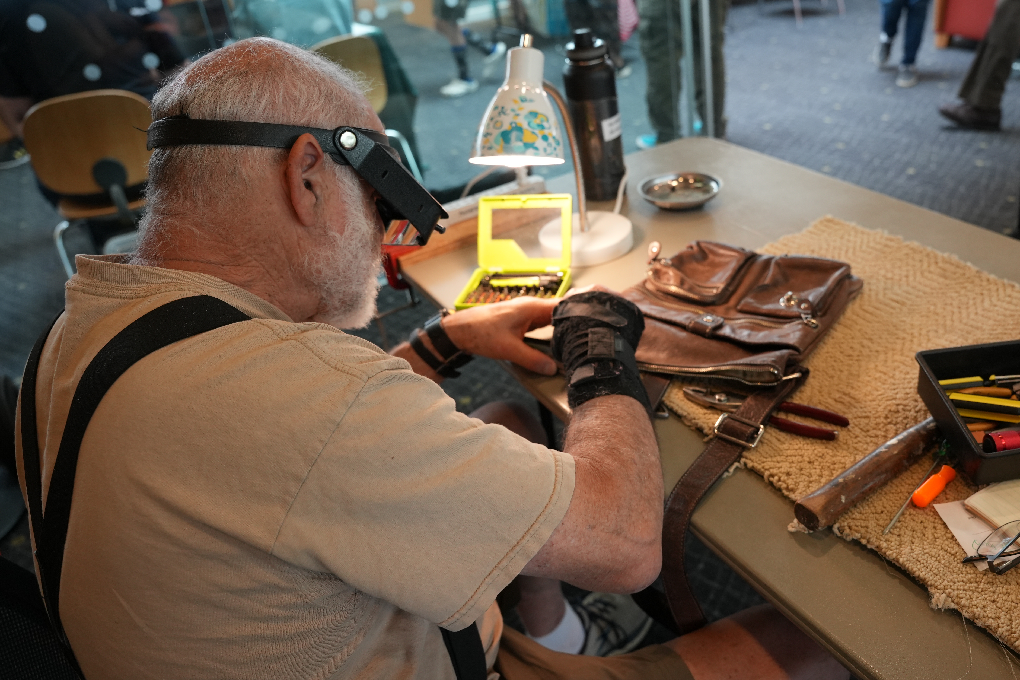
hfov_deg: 63.1
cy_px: 335
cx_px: 613
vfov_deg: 45.0
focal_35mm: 29
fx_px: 822
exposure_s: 1/160
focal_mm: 24
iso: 1250
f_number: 4
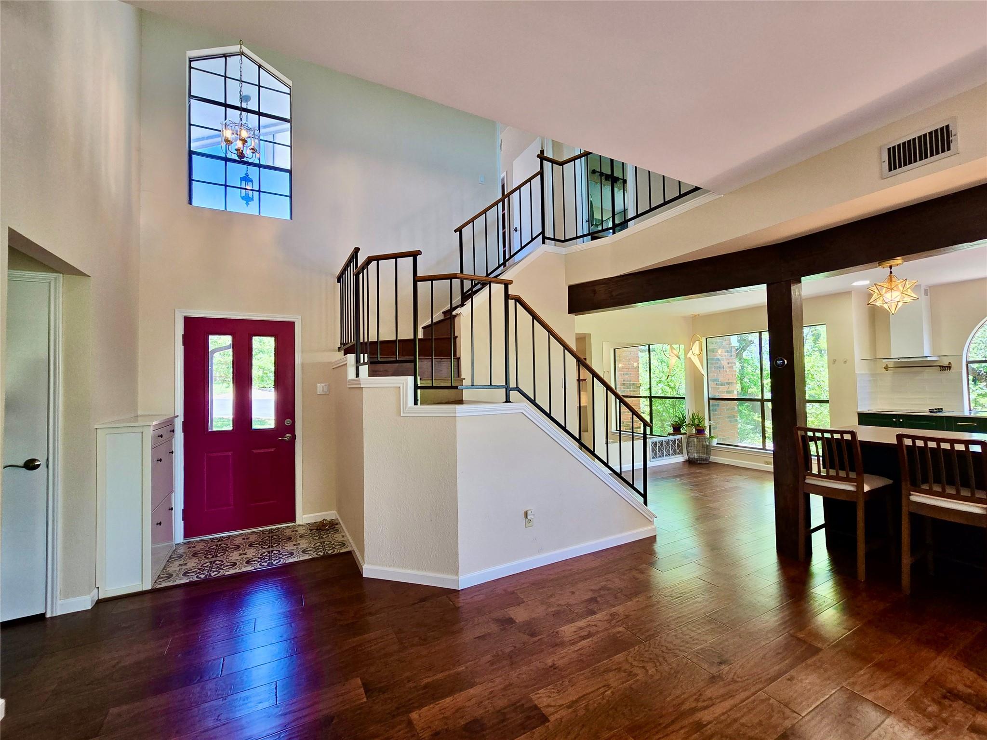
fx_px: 371
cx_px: 494
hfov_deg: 106.2
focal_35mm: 13
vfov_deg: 89.9
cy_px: 370
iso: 80
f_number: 2.2
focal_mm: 2.2
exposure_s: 1/60
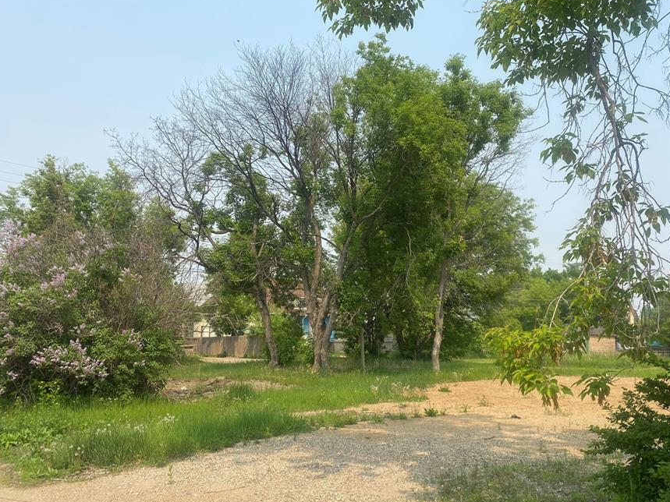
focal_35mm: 31
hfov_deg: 58.2
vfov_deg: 45.3
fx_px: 600
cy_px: 288
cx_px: 368
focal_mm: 4.25
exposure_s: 1/2222
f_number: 1.8
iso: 32
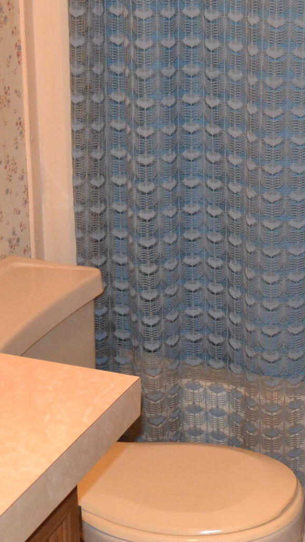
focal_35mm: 81
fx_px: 1167
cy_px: 282
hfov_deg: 14.8
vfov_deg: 26.2
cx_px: 257
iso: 2000
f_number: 3.8
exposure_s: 1/60
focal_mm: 23
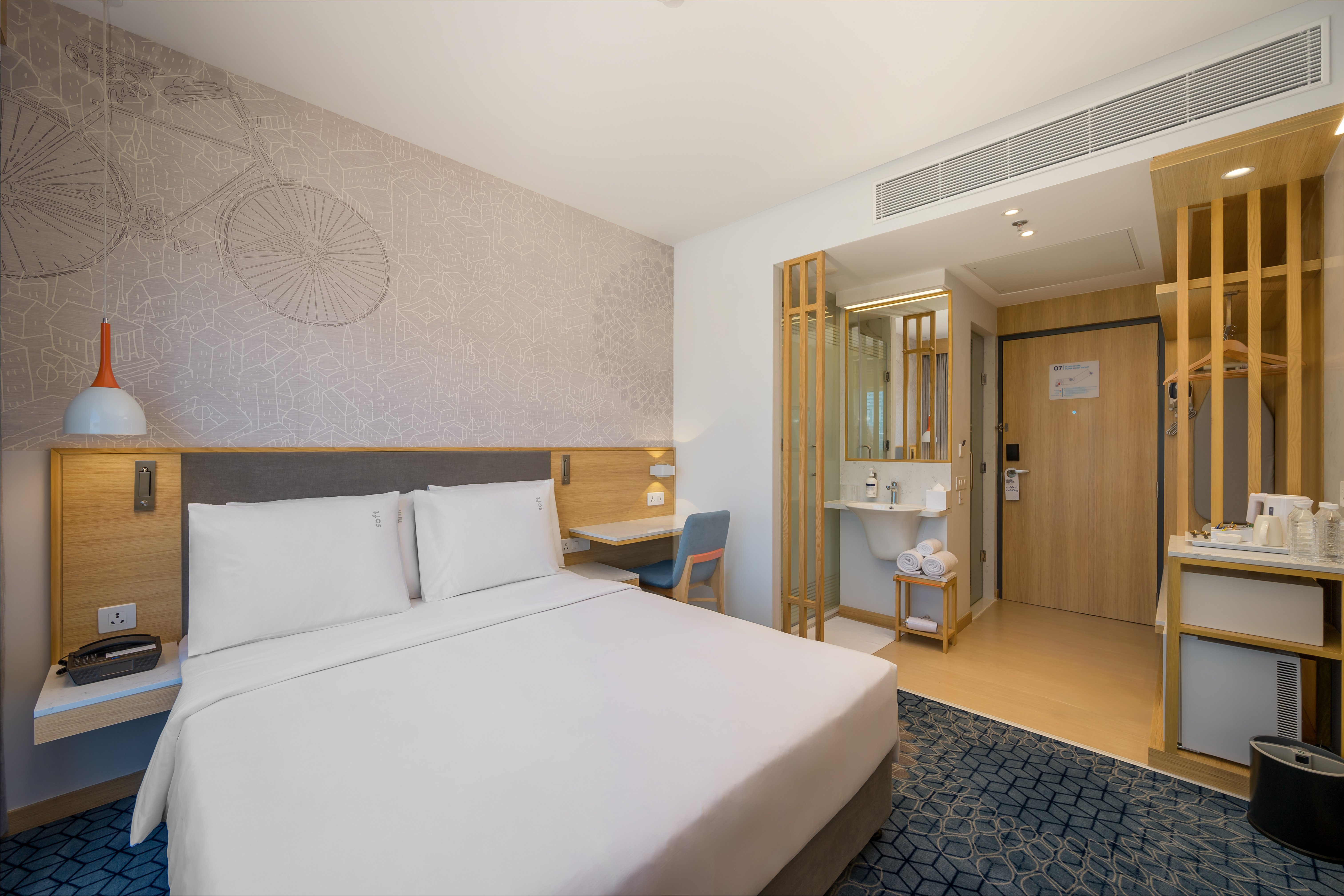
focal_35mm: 14
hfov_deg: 104.3
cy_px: 448
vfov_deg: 81.2
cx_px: 672
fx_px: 523
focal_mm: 14
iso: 200
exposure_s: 1/50
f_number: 7.1
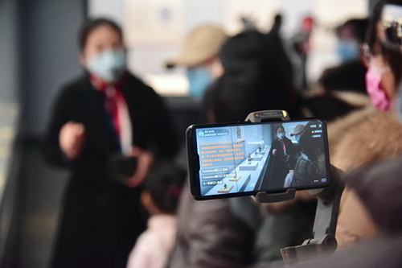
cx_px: 201
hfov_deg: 31.0
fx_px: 726
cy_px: 134
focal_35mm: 65
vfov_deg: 20.9
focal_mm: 65
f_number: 4
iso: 6400
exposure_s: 1/40
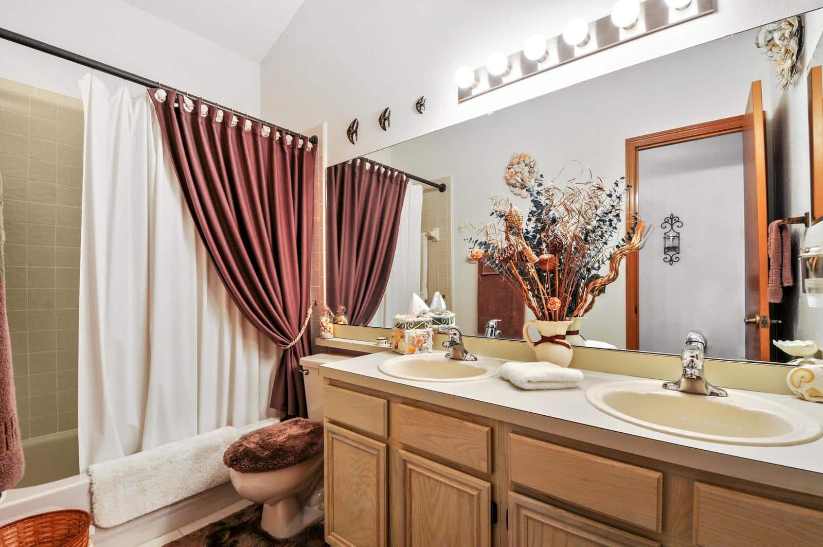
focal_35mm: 15
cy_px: 274
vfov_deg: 77.2
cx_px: 412
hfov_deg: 100.5
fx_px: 343
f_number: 8
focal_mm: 10
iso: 250
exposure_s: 1/3
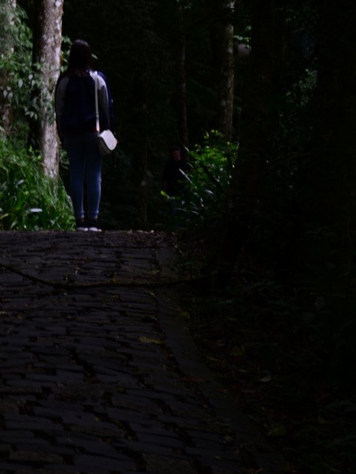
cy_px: 173
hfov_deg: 8.5
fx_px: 2387
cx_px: 75
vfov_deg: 11.3
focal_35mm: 174
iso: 100
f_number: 5.6
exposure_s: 1/15
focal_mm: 55
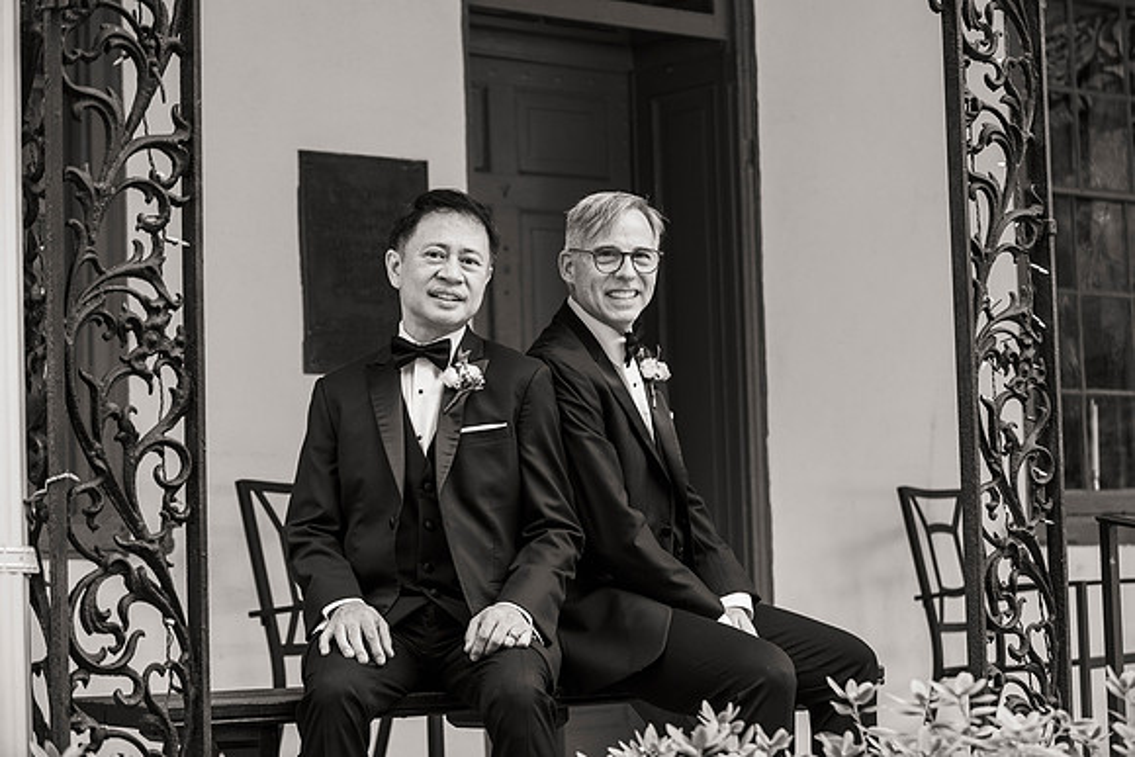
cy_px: 364
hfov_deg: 21.8
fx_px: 2948
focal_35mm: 93
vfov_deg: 14.6
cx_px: 589
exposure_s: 1/500
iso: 640
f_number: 4
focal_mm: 90
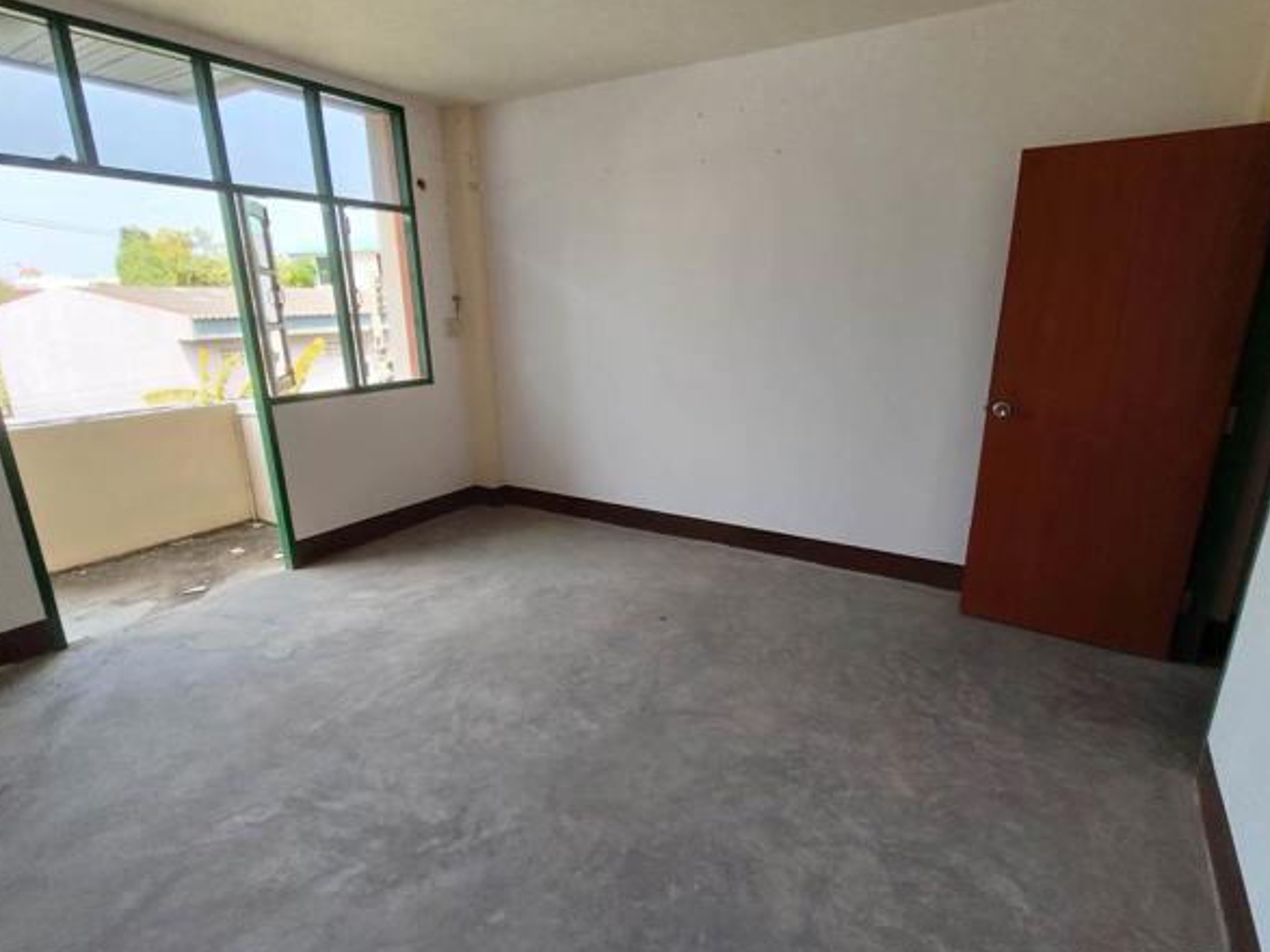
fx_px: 660
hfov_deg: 87.7
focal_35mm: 18
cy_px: 492
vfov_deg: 71.6
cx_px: 664
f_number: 2.2
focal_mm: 1.67
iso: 50
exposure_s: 1/112
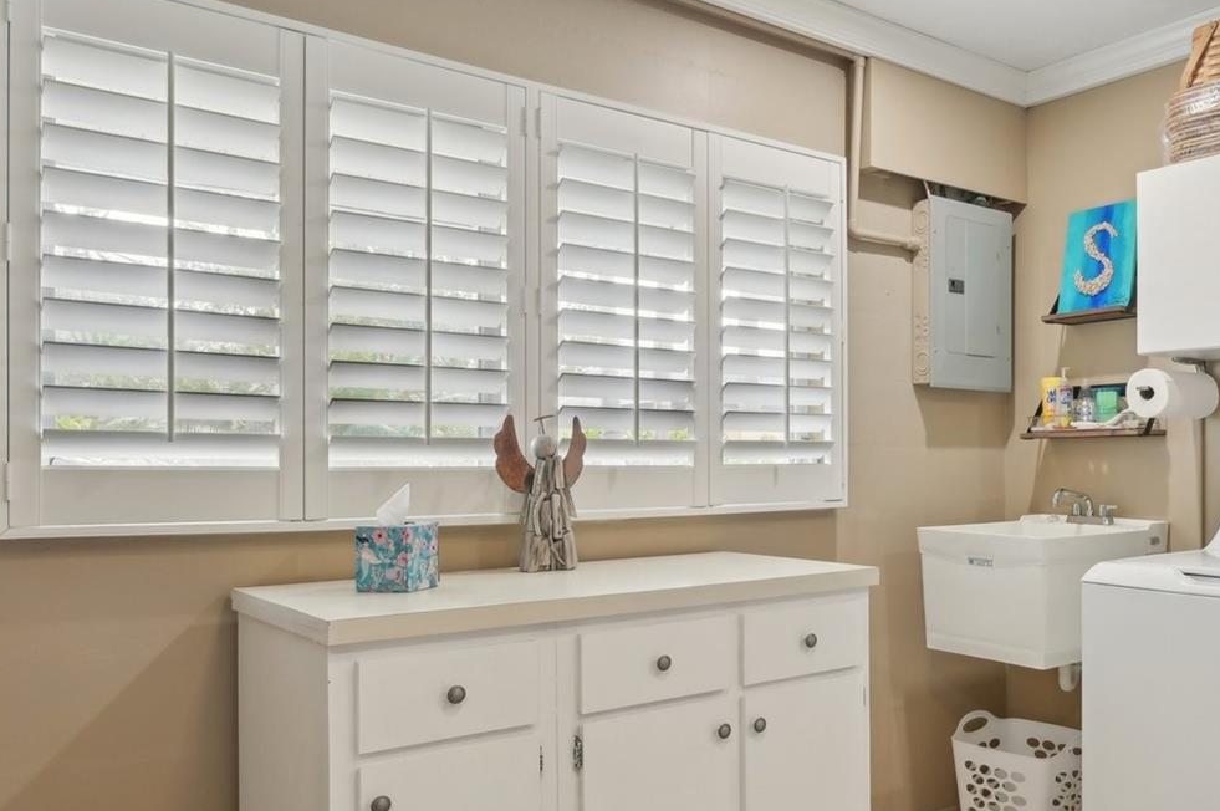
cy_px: 450
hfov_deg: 57.8
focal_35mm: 31
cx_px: 885
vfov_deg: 42.2
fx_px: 1049
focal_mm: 19
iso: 400
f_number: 8
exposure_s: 1/15
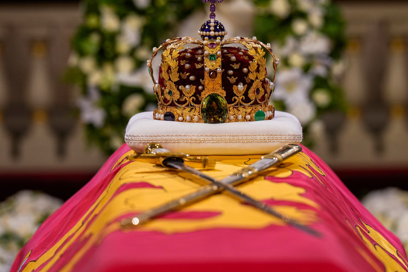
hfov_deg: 7.3
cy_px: 107
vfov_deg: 4.9
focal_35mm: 283
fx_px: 3207
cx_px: 225
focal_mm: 200
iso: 1250
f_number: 4
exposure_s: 1/80
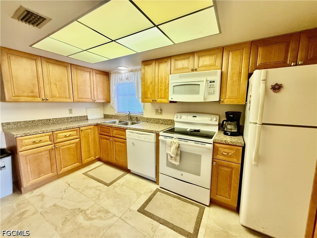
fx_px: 128
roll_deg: -0.4
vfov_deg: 85.7
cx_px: 158
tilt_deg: -7.1
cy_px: 119
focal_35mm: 14
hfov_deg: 102.1
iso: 250
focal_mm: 2.22
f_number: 2.2
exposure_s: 1/120
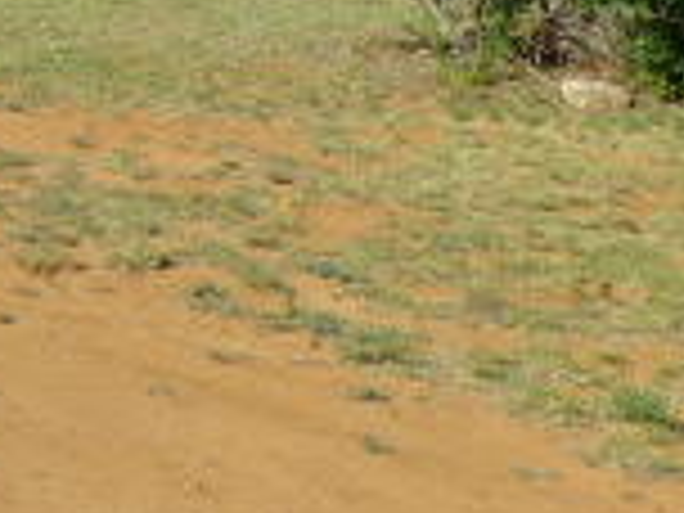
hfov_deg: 14.9
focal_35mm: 114
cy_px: -468
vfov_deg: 11.8
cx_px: -572
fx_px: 2253
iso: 100
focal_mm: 4.8
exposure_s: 1/1000
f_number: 4
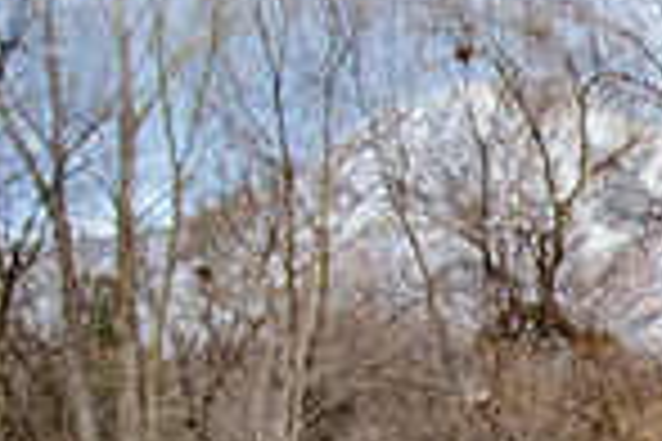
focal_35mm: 133
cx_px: 1227
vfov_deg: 10.2
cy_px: 507
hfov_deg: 13.6
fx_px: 2446
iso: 250
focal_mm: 32
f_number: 4.5
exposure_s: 1/320
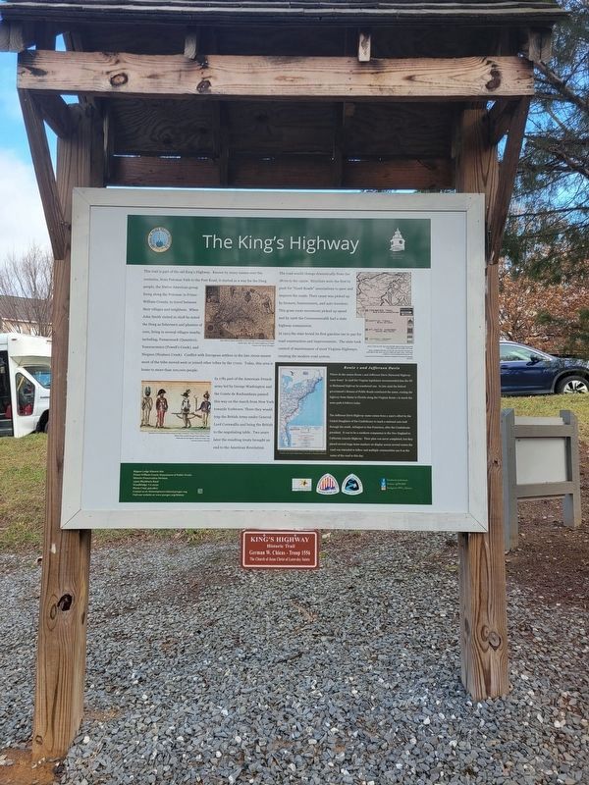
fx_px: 590
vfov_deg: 67.3
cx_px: 294
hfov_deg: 53.1
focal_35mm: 26
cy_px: 392
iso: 40
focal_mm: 5.4
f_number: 1.8
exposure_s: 1/327
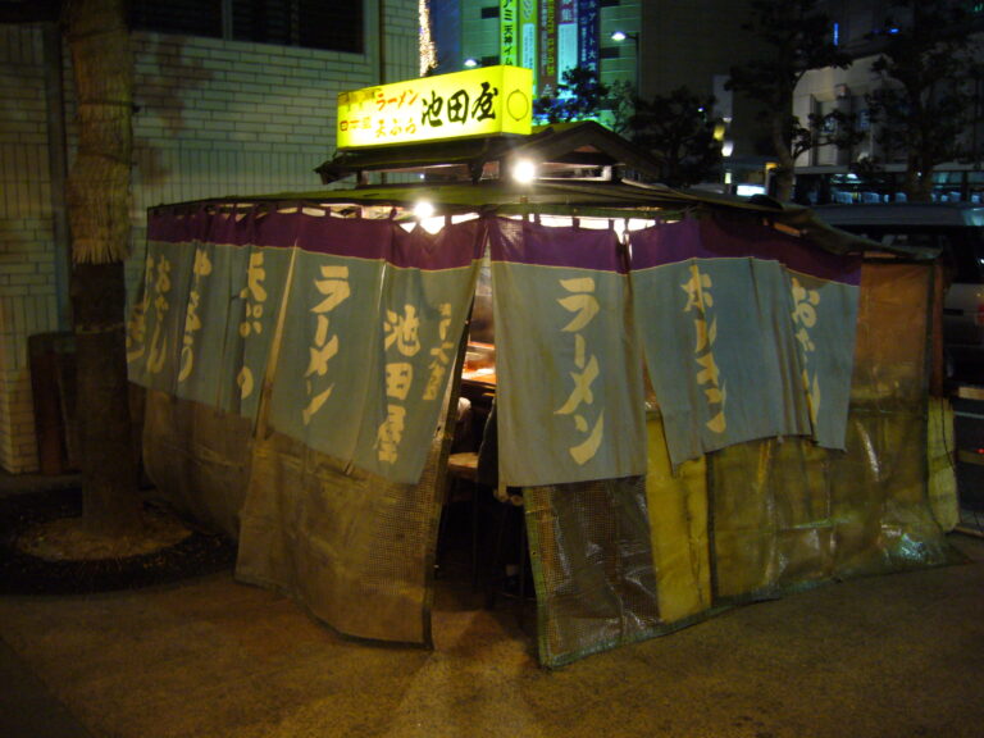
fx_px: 995
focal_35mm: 35
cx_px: 492
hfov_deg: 52.6
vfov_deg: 40.7
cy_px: 369
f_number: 2.8
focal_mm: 5.8
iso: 200
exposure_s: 1/8
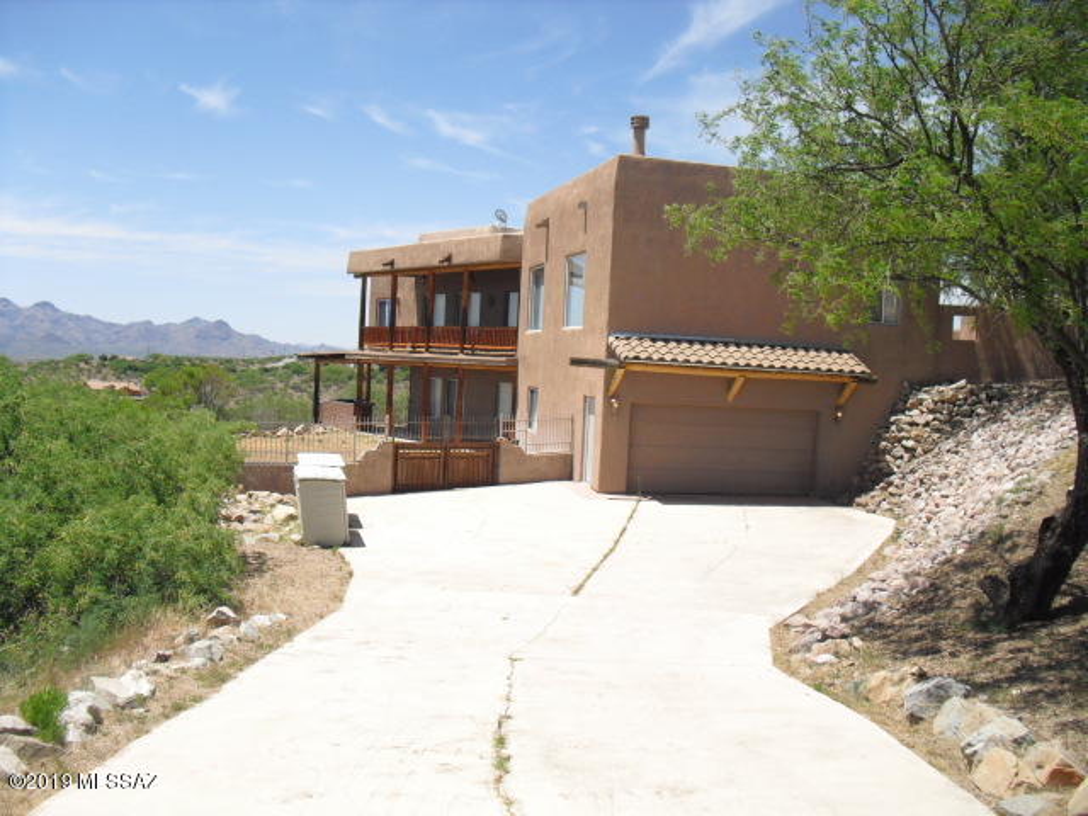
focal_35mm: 36
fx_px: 1131
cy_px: 408
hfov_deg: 51.4
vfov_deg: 39.7
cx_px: 544
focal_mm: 6.3
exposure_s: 1/400
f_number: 7.8
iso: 200
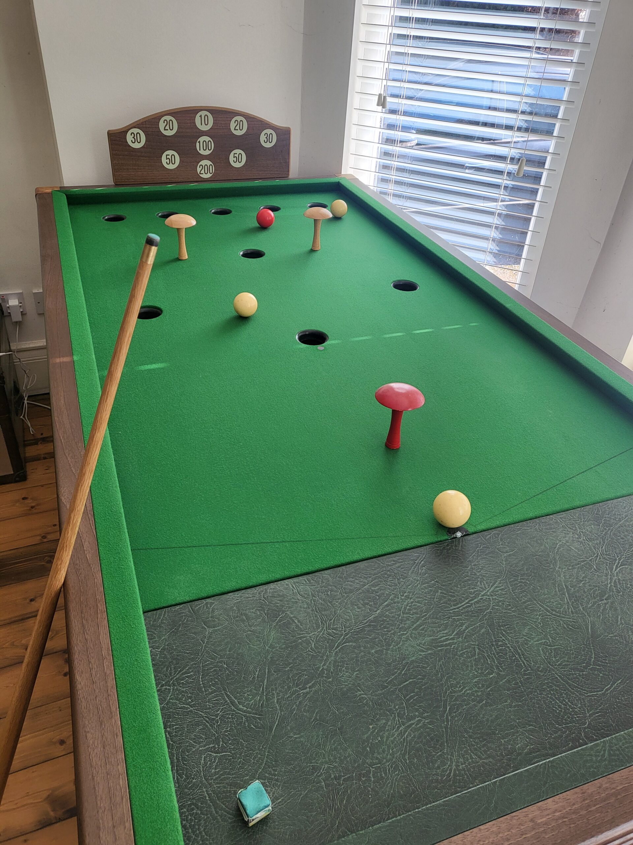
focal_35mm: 26
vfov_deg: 67.3
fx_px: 634
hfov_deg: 53.1
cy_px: 422
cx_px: 316
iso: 50
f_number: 1.8
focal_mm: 4.25
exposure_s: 1/200
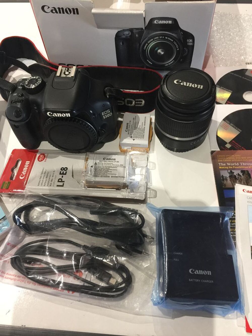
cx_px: 126
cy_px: 168
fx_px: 281
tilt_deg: -56.8
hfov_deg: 48.2
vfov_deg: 61.7
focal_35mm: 29
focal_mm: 4.15
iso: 100
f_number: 2.2
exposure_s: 1/17
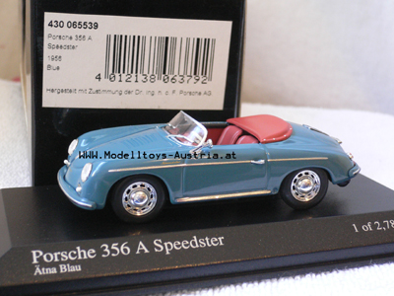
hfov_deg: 31.7
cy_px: 148
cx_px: 197
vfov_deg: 24.0
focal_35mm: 61
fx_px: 694
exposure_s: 1/8
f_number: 3.8
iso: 200
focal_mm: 10.1
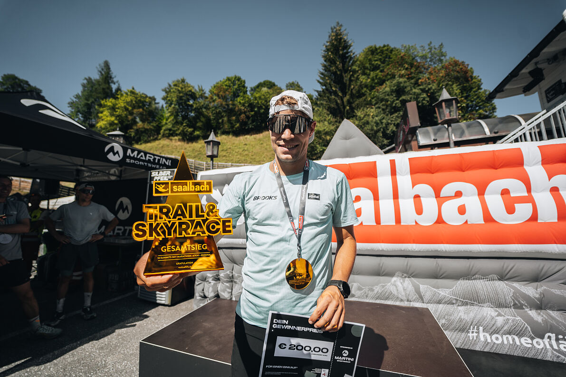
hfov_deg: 104.3
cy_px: 188
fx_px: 220
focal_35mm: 14
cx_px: 283
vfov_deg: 81.2
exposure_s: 1/5000
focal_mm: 14
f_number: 2.8
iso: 250
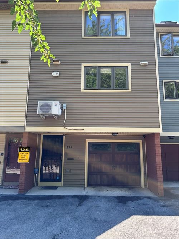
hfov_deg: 56.8
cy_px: 120
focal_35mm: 24
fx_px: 166
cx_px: 90
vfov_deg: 71.6
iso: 80
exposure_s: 1/491
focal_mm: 6.86
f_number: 1.78
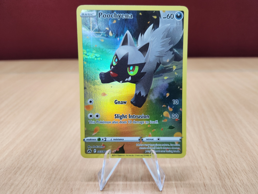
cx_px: 129
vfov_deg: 58.9
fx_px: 171
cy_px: 97
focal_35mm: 23
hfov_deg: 73.9
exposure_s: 1/120
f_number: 1.8
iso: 640
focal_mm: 5.4
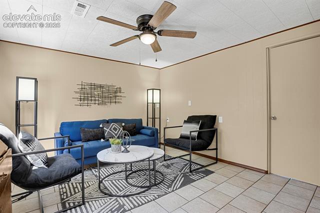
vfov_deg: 70.4
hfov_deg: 93.3
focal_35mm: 17
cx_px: 160
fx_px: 151
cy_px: 106
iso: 250
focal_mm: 17
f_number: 8
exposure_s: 3
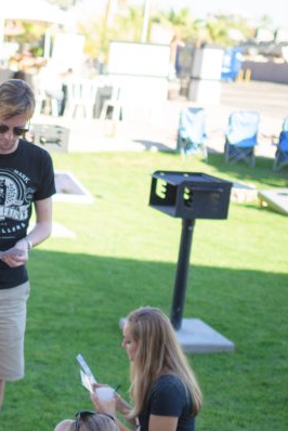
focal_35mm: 90
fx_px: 1078
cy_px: 349
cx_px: -50
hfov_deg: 14.8
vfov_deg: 22.3
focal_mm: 35
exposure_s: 1/1600
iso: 100
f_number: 1.4
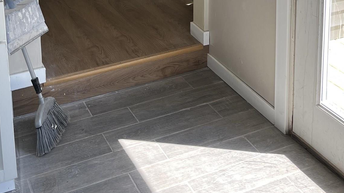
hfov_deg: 36.6
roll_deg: +3.1
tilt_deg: -10.2
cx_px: 155
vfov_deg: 18.6
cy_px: -96
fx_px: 520
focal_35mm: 57
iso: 50
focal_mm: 5.1
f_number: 1.6
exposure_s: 1/222
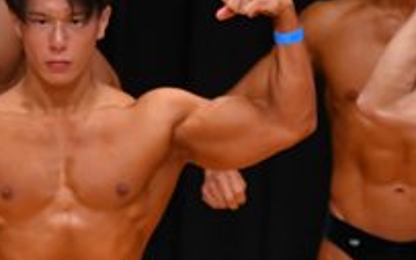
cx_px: 409
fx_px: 12543
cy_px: 393
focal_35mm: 1106
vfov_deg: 1.2
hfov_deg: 1.9
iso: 3200
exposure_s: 1/400
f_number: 5.6
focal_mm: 190
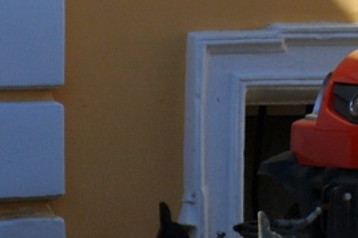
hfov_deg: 2.4
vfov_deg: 1.6
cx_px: 748
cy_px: -45
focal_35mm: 864
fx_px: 8581
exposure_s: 1/800
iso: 100
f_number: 4.8
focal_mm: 71.6
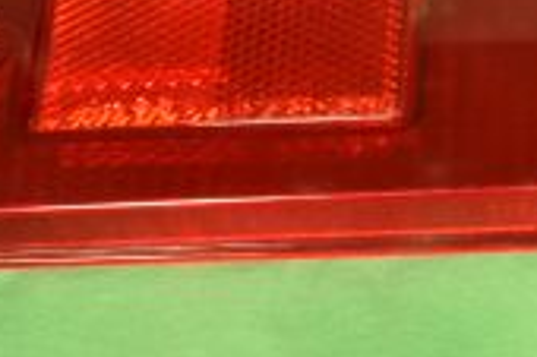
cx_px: 572
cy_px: -19
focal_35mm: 186
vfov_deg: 7.3
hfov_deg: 11.0
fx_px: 2768
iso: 1100
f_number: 14
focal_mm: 35
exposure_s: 1/60
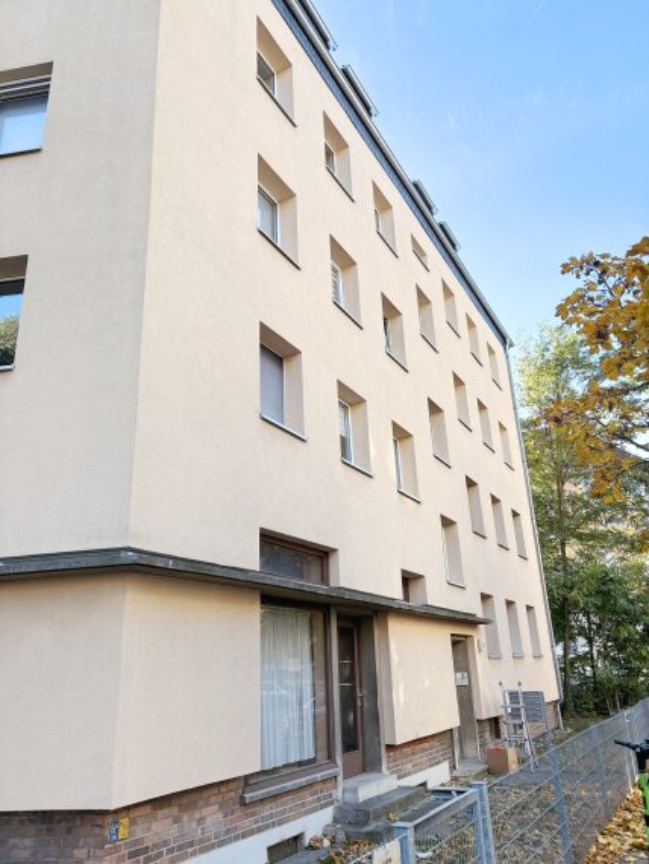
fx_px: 649
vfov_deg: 67.3
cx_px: 324
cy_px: 432
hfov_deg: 53.1
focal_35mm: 26
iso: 50
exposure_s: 1/654
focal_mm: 5.96
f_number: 1.6
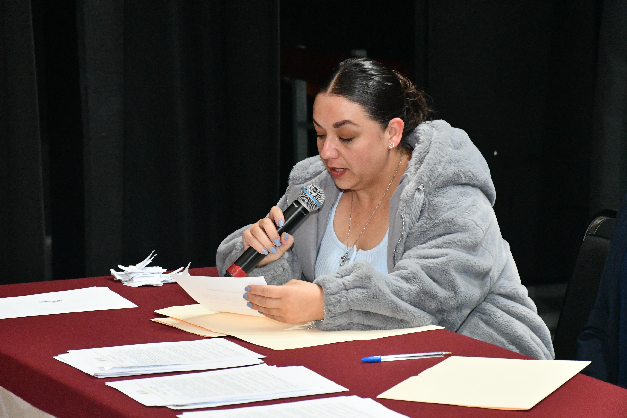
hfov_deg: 17.1
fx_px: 2090
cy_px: 209
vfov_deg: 11.4
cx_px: 314
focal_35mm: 120
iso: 10000
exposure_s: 1/100
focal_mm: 80
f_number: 9
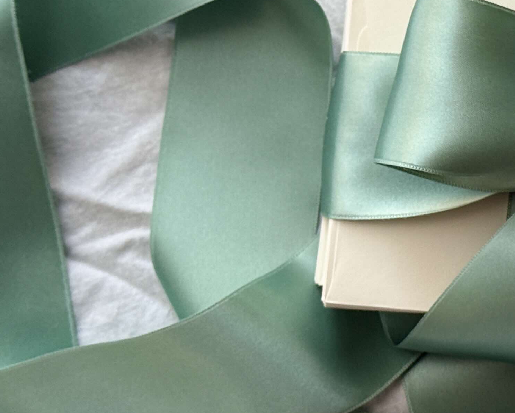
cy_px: 159
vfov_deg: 12.1
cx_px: 596
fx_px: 1936
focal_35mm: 127
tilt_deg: -86.4
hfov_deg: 14.7
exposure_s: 1/60
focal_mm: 6.76
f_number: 1.78
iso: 125
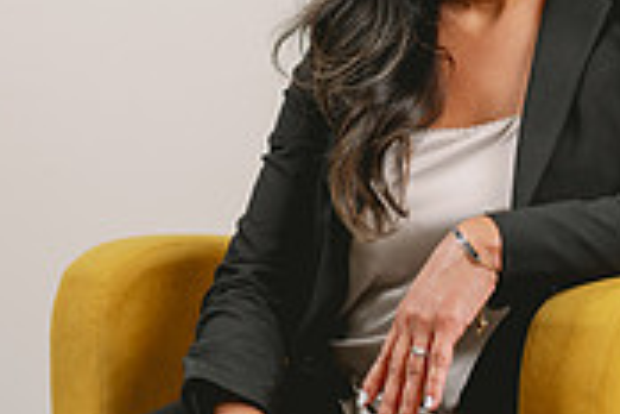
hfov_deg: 12.2
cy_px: 218
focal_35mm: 167
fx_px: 2876
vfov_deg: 8.2
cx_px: 107
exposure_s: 1/200
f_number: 4.5
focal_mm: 50
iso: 100
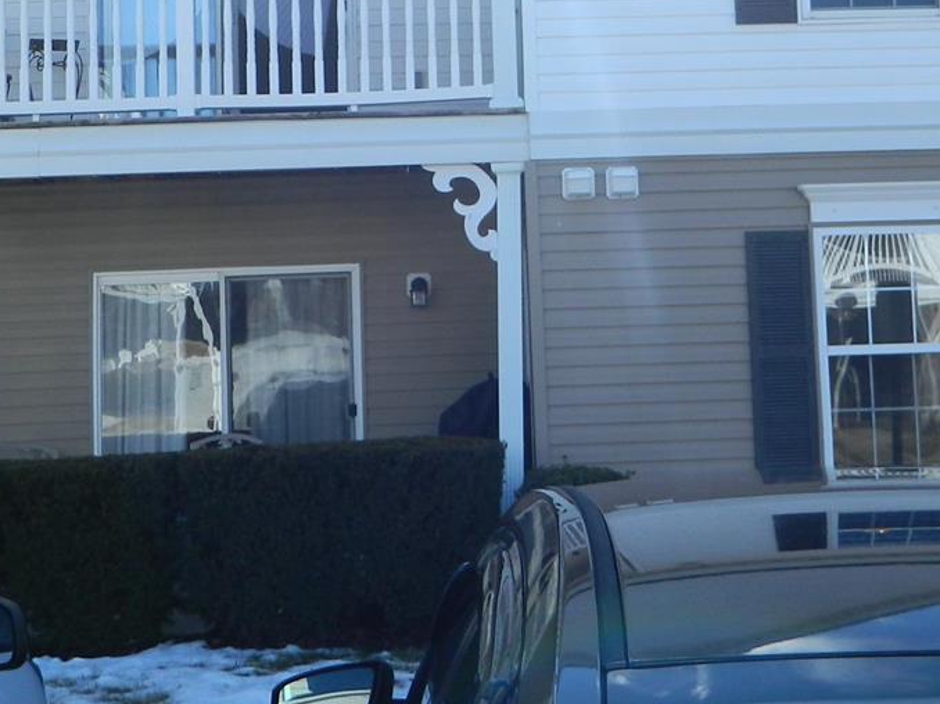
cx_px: 564
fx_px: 1602
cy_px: 205
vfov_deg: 24.6
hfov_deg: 32.6
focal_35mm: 59
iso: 80
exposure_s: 1/640
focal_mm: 4.5
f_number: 3.1
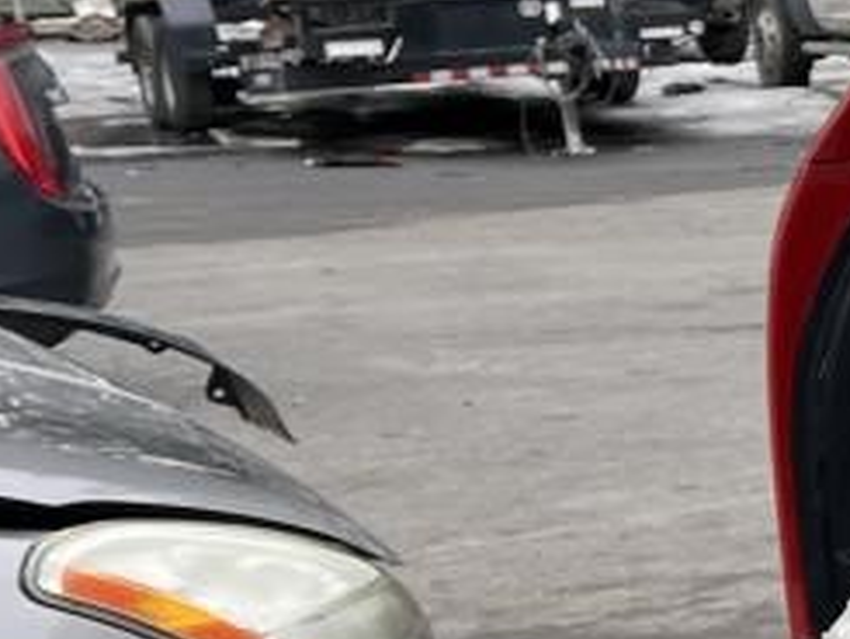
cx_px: 2151
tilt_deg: -8.7
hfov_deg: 11.5
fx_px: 3341
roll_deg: +0.6
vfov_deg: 10.9
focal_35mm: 136
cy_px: 462
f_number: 1.6
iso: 50
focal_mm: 5.1
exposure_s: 1/967
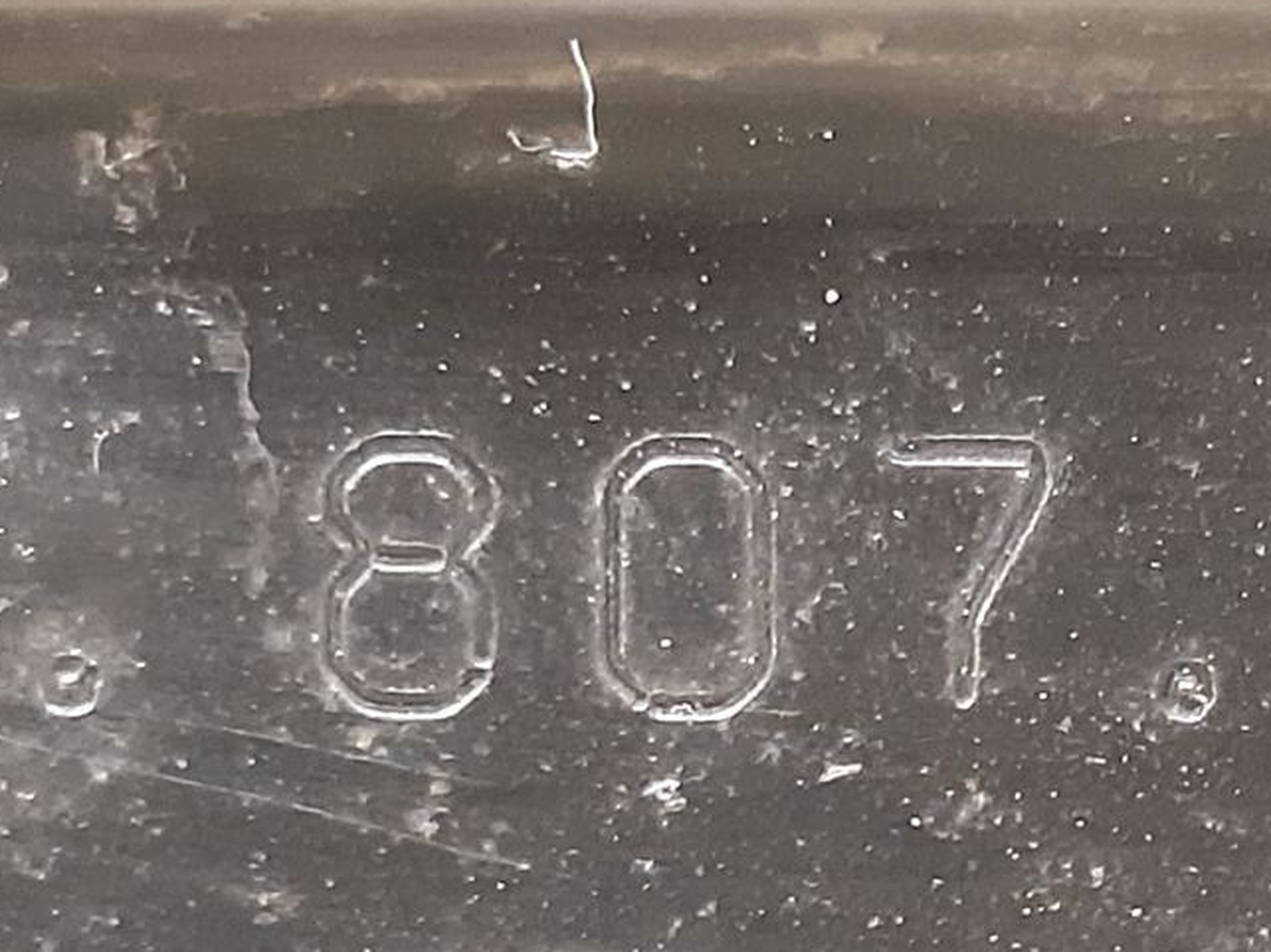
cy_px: 813
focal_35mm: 83
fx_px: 3046
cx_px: 1047
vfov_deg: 17.6
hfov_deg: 23.2
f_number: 1.7
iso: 640
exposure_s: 1/20
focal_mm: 3.93
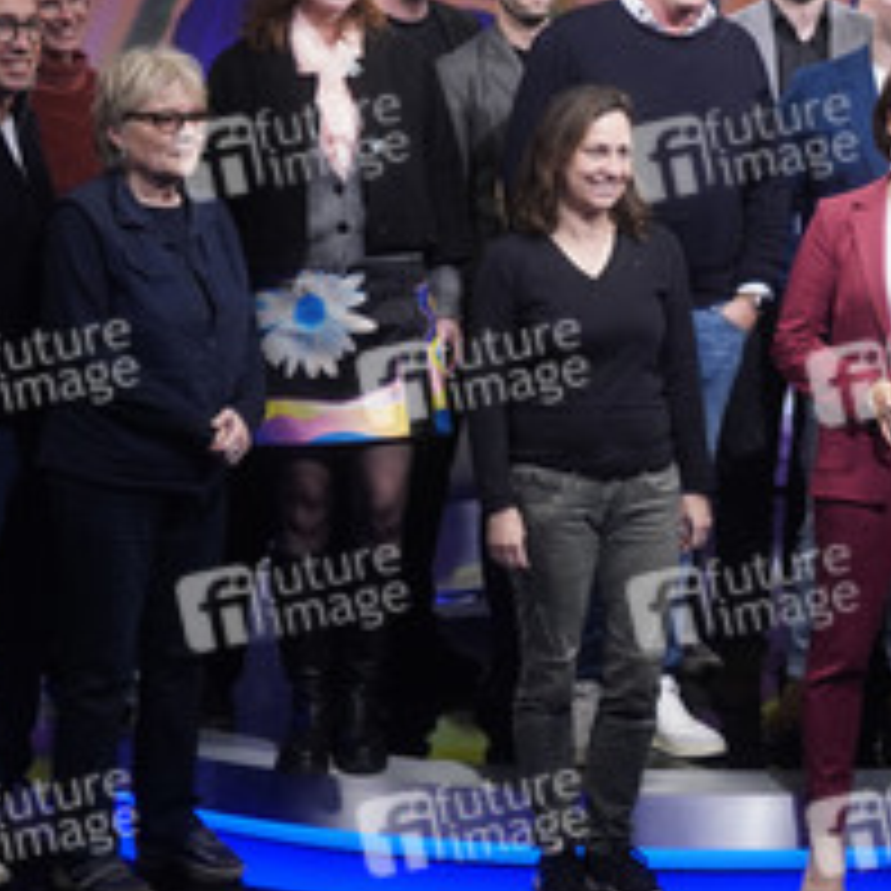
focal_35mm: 87
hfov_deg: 19.6
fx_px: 2534
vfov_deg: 19.8
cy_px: 261
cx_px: 803
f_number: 1.4
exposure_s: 1/500
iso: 640
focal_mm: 30
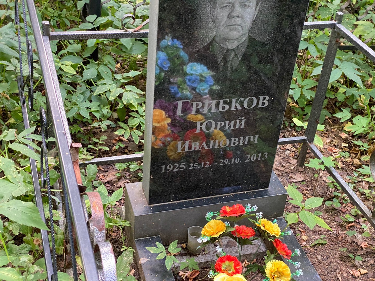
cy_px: 140
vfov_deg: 28.0
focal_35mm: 52
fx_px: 563
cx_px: 188
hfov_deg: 36.8
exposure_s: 1/60
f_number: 2
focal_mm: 6
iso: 320
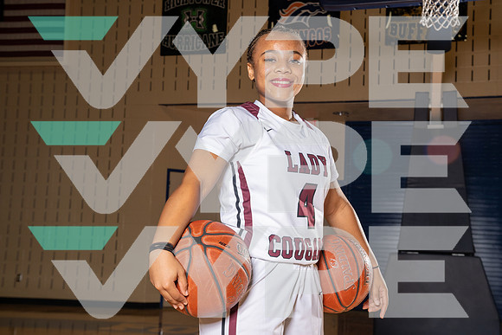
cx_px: 251
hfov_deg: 38.9
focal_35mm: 51
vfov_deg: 26.5
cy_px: 168
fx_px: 711
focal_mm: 51
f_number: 8
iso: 640
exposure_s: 1/250
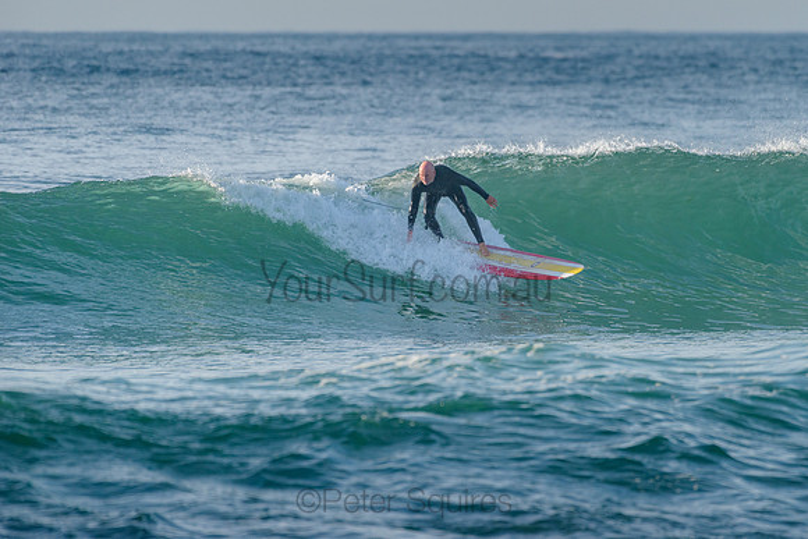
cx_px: 490
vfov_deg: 2.2
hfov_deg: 3.4
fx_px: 13765
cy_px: 215
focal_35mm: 613
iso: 450
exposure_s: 1/2000
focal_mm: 500
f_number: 5.6
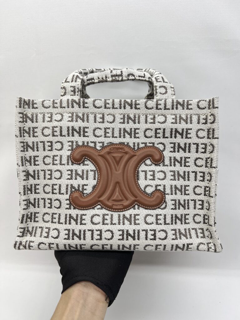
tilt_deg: -23.7
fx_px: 240
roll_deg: -0.1
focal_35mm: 26
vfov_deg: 67.3
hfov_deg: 53.1
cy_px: 160
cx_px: 120
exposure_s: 1/134
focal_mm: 5.7
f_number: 1.5
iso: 32
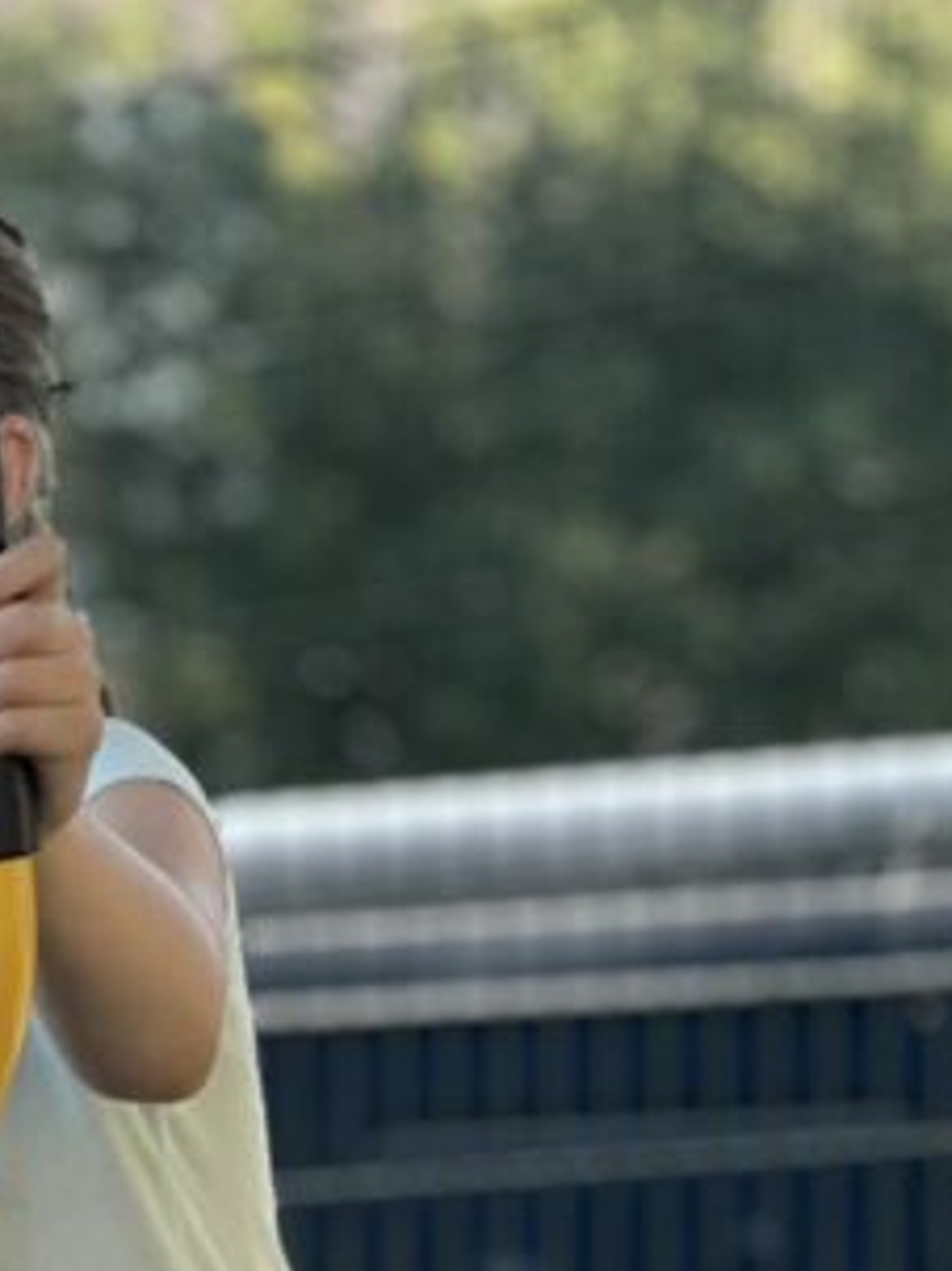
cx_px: -96
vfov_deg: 7.5
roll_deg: +1.6
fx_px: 9541
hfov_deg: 5.7
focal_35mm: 260
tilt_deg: +0.7
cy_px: 1959
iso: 32
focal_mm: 9
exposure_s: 1/121
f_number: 2.8
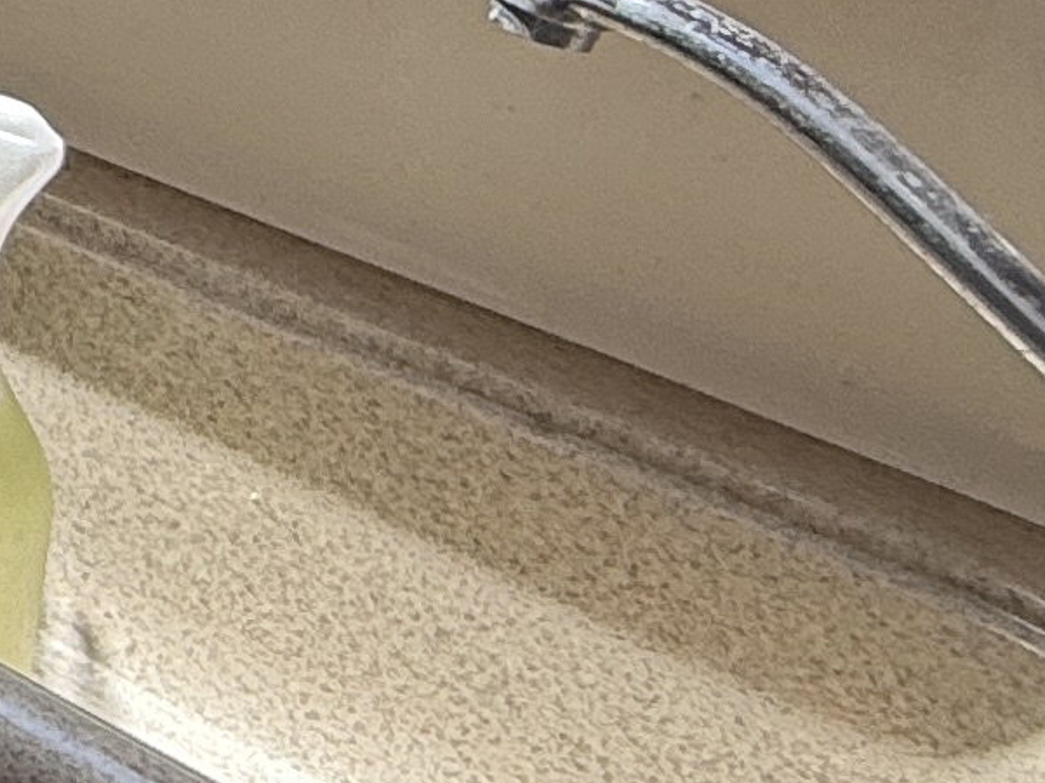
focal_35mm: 94
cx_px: -1927
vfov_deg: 14.1
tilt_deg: -9.0
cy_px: -597
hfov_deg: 12.1
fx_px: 2836
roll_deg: -0.9
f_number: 2.2
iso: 50
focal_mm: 2.22
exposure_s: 1/213
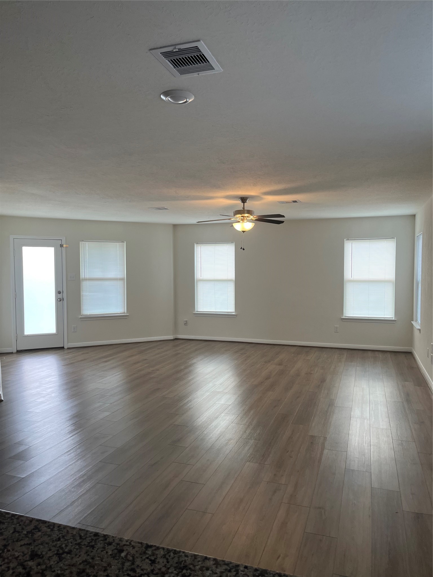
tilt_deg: -5.8
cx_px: 216
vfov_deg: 67.3
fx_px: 434
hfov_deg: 53.1
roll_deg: +1.0
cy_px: 288
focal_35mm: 26
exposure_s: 1/120
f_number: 1.6
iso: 100
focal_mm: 5.1
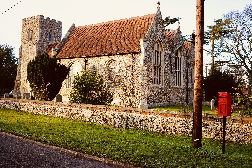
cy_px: 84
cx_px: 126
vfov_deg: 37.9
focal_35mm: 35
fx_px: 245
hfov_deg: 54.4
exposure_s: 1/100
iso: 100
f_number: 5
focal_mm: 35
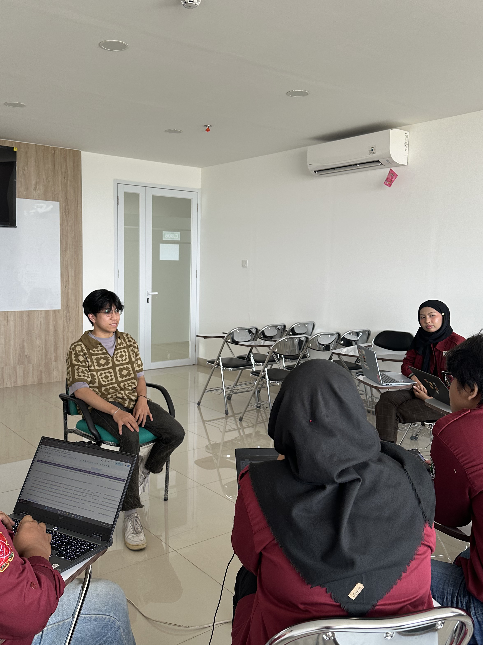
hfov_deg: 45.3
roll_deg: -1.4
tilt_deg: -6.3
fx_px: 577
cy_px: 317
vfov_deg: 58.4
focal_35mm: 31
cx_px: 202
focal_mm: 6.86
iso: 100
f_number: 1.78
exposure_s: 1/121
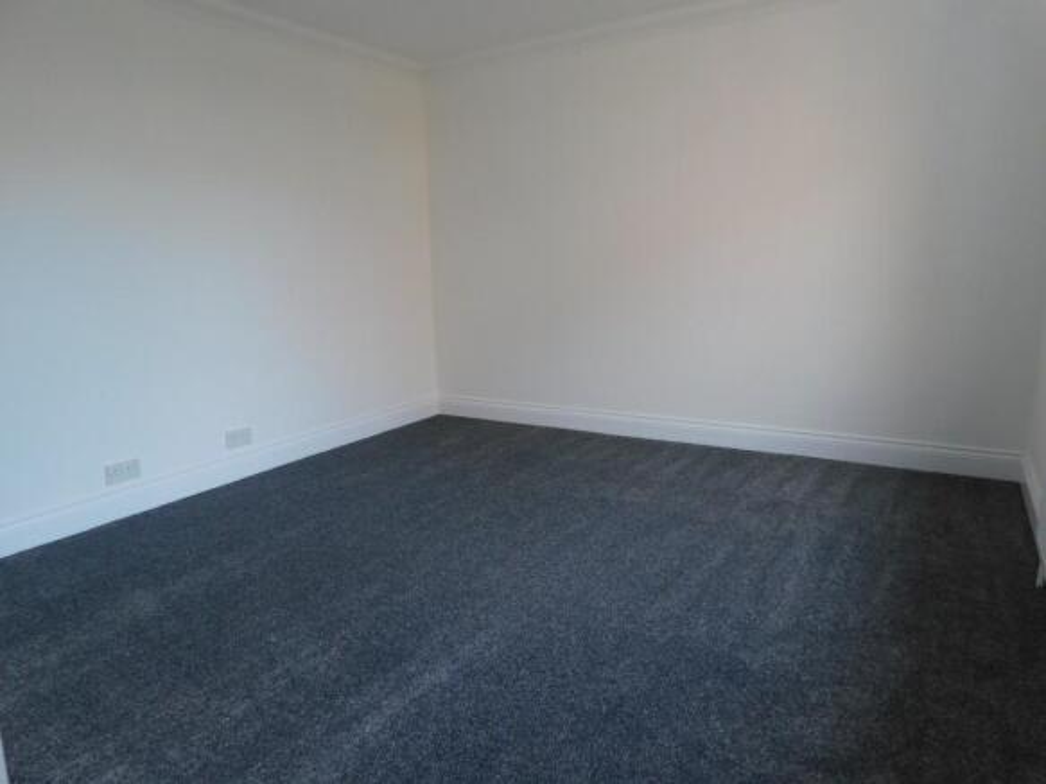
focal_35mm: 23
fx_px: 695
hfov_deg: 73.9
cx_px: 523
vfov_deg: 58.9
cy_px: 392
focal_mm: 4
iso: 125
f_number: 3
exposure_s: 1/30
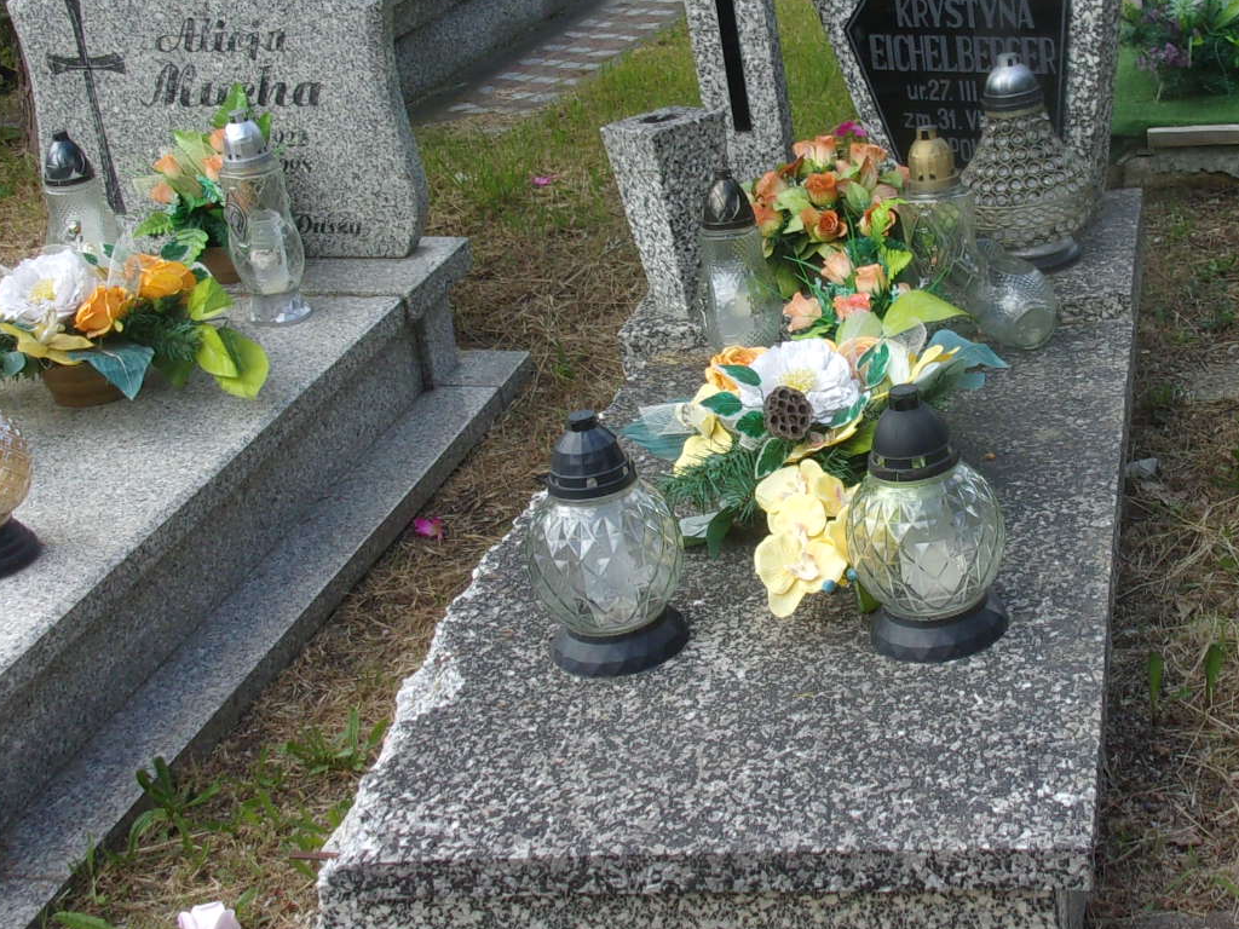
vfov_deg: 26.0
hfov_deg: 33.9
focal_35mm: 56
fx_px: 2004
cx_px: 880
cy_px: 362
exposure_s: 1/170
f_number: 3.9
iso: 80
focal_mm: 5.1
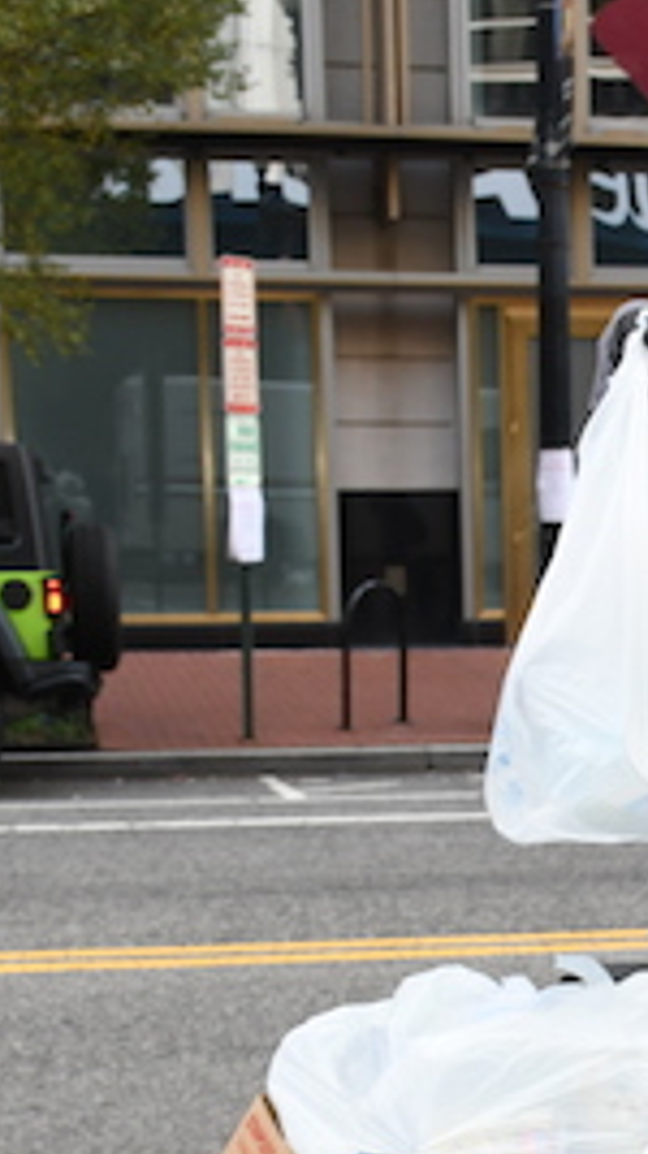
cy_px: 851
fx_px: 2874
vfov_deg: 22.5
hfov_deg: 12.4
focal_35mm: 94
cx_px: 873
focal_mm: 27
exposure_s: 1/200
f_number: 7.1
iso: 640
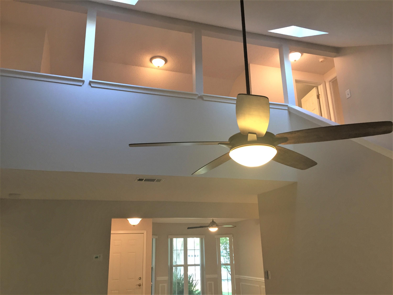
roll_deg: +0.9
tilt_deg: +17.0
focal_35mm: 29
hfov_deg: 61.7
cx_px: 196
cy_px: 148
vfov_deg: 48.2
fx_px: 329
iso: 100
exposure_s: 1/30
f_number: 2.2
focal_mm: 4.15
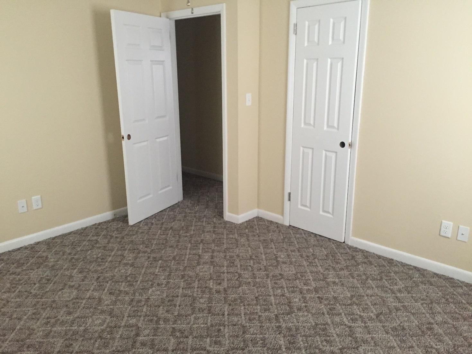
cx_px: 236
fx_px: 395
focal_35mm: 29
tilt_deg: -14.5
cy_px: 177
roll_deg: +0.0
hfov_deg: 61.7
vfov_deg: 48.2
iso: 250
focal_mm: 4.15
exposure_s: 1/17
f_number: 2.2
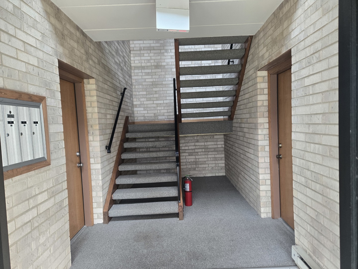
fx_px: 238
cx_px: 179
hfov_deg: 73.9
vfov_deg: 58.9
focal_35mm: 23
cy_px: 134
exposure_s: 1/120
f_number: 1.8
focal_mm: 5.4
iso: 320
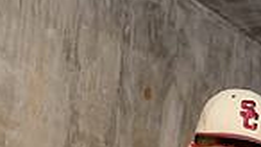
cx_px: 173
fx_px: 872
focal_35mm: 126
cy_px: 360
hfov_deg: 17.0
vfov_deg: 8.7
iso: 250
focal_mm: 39
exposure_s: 1/250
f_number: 8
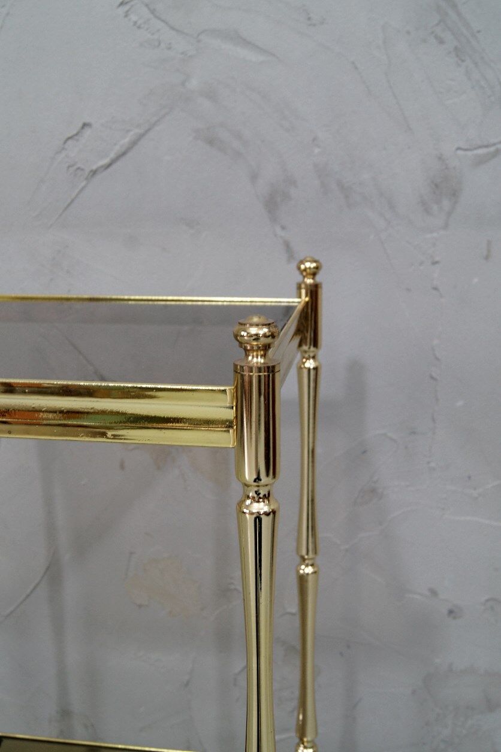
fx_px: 815
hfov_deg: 34.2
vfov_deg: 49.6
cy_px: 376
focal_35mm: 39
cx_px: 250
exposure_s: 1/10
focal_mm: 26
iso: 400
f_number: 8
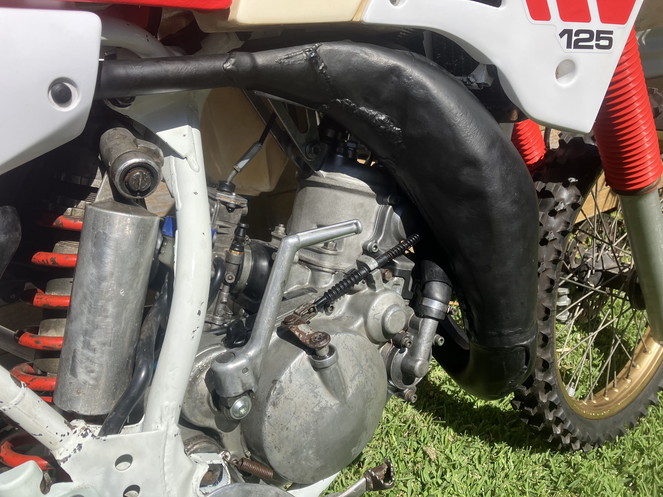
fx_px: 536
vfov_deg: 49.7
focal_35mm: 28
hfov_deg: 63.4
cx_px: 332
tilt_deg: -23.0
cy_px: 248
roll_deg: +1.7
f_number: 1.8
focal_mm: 3.99
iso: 32
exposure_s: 1/1869
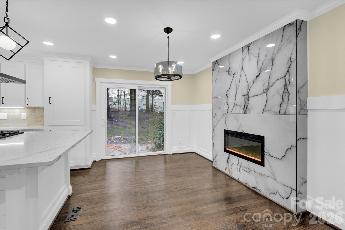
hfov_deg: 96.7
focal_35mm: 16
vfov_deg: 73.8
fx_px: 153
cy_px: 115
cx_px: 172
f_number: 11
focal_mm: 16
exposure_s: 1/20
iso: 640
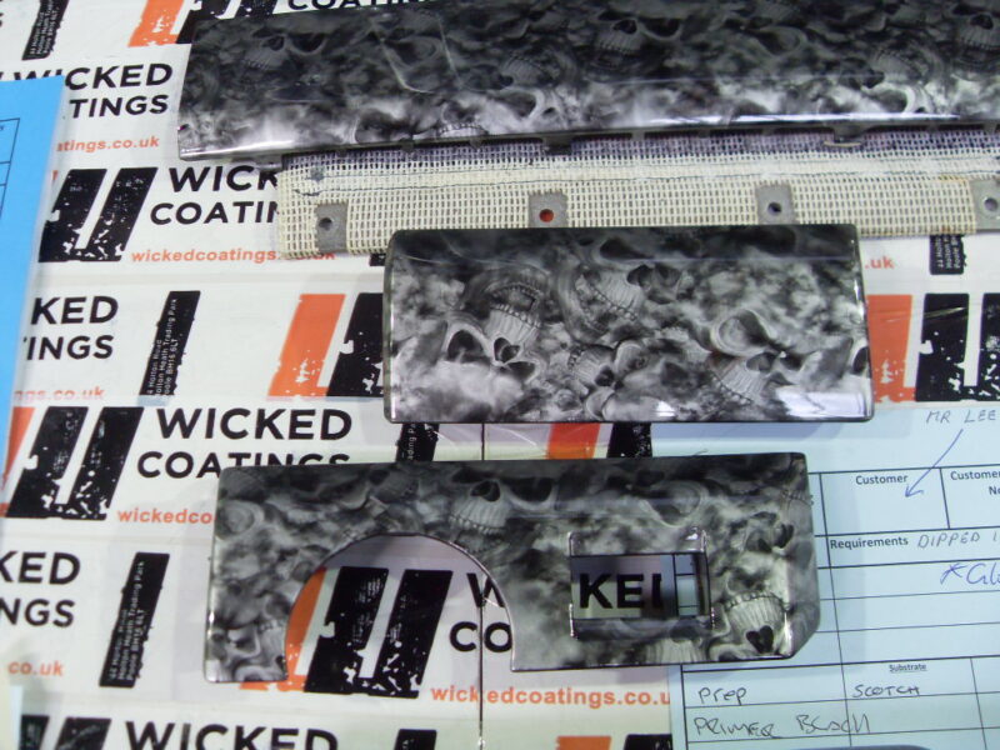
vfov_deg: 40.7
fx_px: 1011
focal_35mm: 35
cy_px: 375
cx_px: 500
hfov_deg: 52.6
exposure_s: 1/30
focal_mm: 6.3
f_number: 2.8
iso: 200
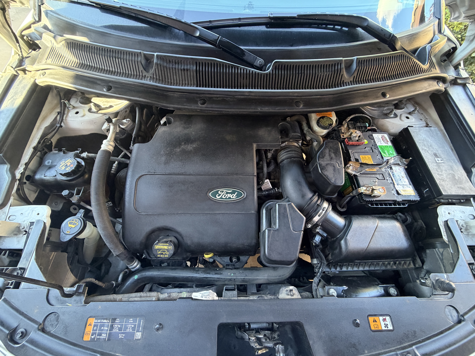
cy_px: 178
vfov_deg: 85.7
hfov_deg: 102.1
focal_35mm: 14
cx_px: 238
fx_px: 192
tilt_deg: -66.4
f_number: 2.2
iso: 400
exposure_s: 1/60
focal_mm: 2.22
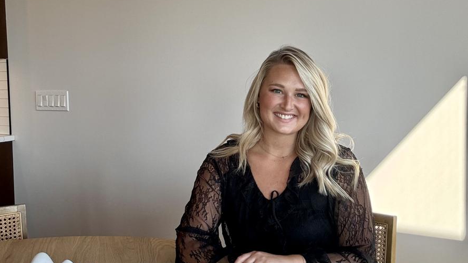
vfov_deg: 27.0
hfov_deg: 46.4
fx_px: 546
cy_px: 106
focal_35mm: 44
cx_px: 233
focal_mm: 2.69
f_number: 1.9
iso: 32
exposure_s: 1/140
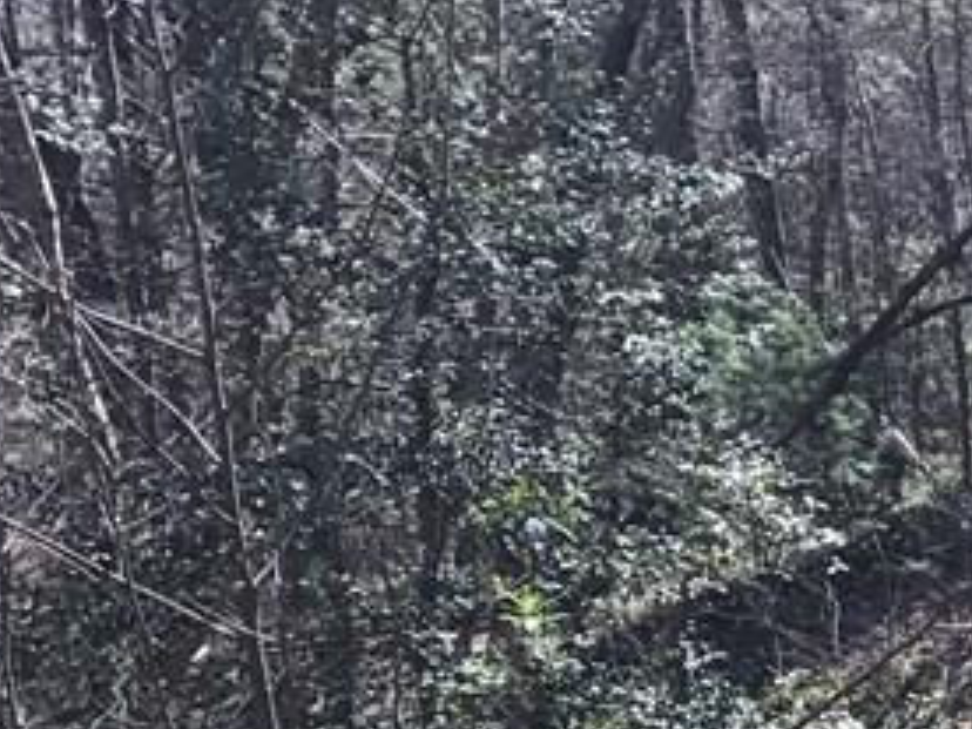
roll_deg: +2.8
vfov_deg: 13.7
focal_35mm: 104
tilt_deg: -9.4
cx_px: 1750
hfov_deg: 16.0
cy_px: 944
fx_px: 2920
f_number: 1.8
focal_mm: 3.99
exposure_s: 1/567
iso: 20
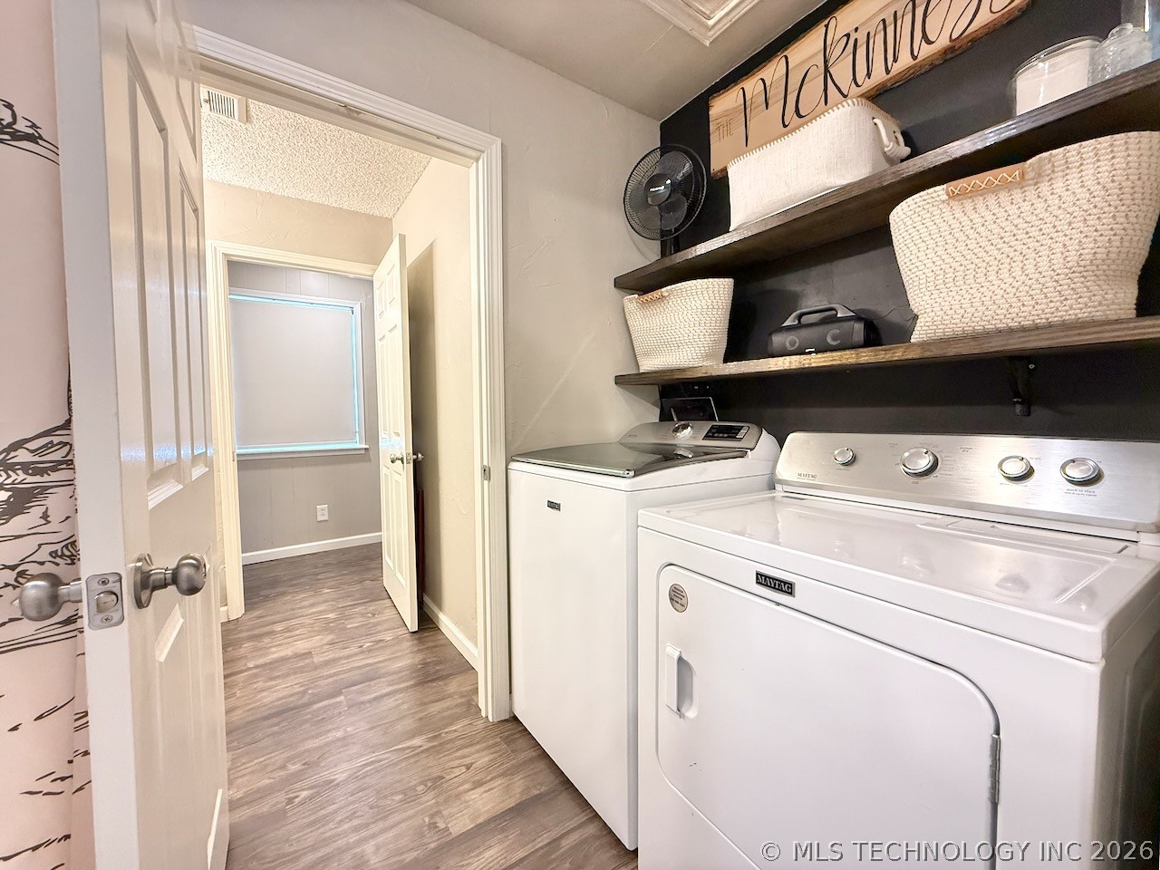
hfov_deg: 102.1
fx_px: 469
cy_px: 435
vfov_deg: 85.7
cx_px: 580
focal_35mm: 14
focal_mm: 2.22
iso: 500
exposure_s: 1/60
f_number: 2.2
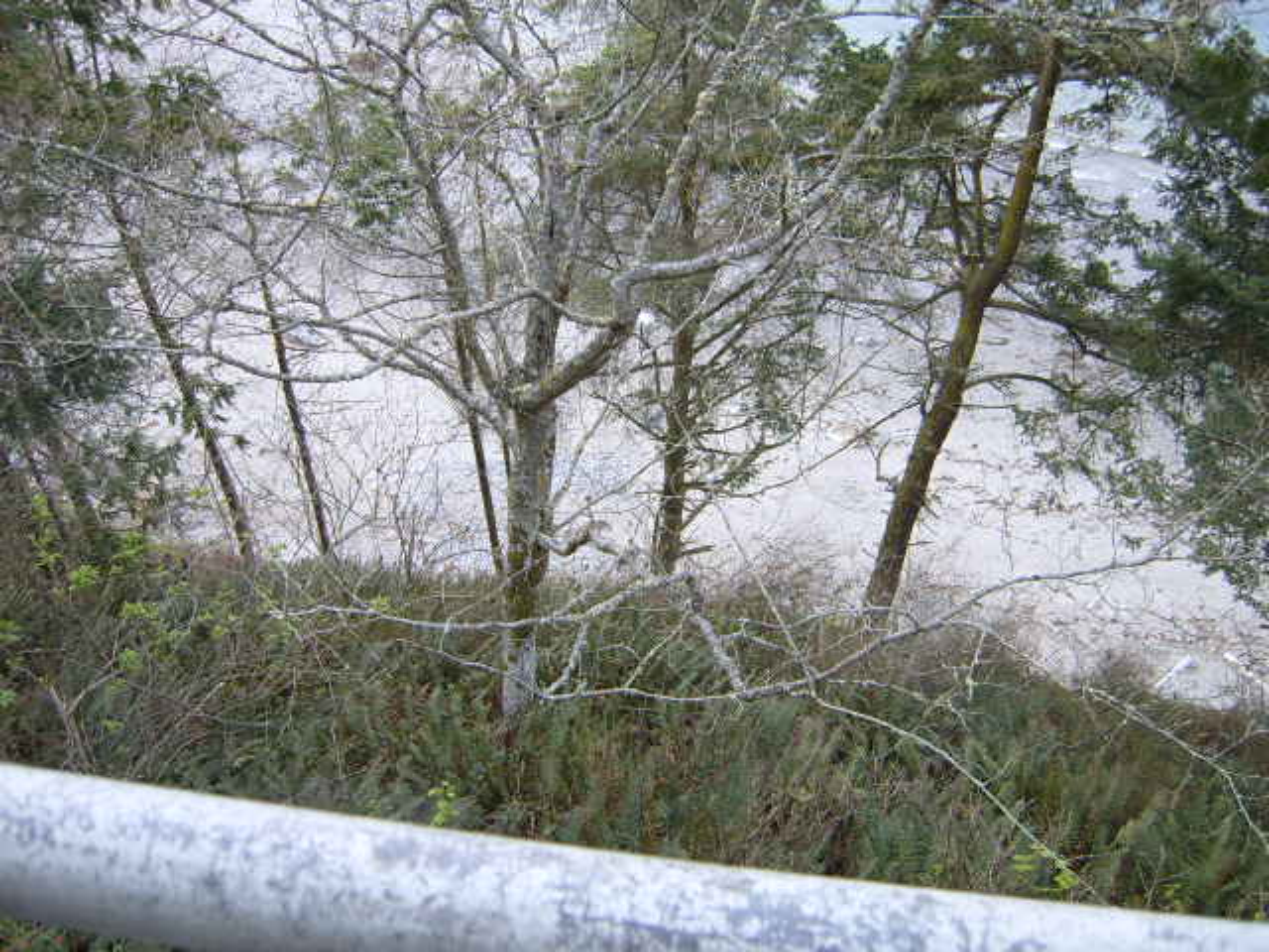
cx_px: 634
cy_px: 476
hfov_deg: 52.6
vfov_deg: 40.7
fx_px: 1283
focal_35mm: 35
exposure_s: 1/60
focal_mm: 5.8
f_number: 2.8
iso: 50
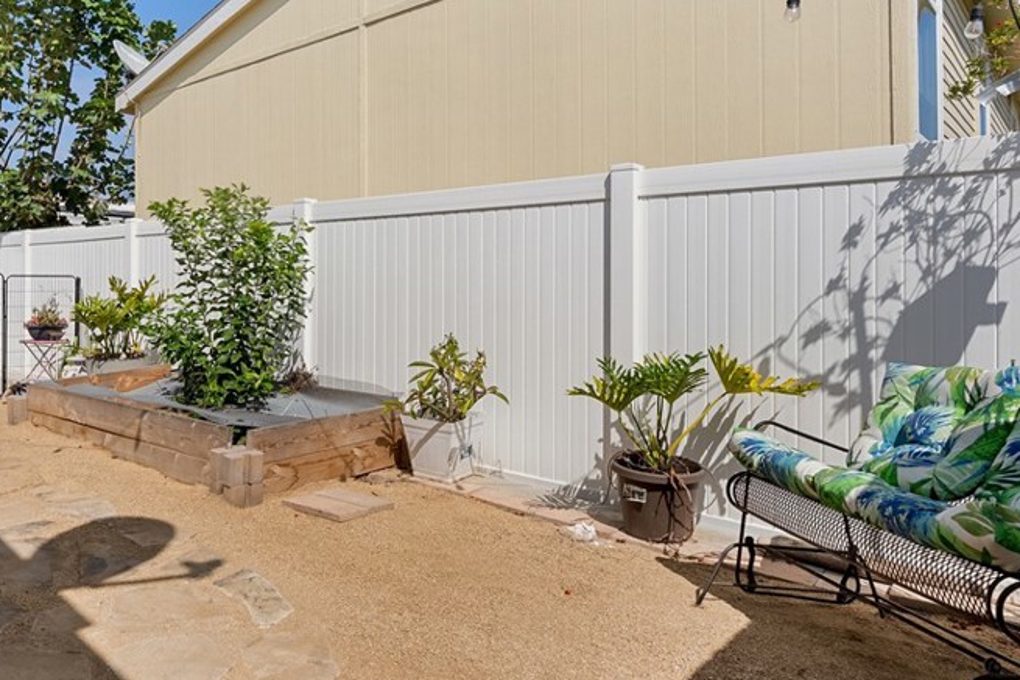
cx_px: 305
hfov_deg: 68.6
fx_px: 708
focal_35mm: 25
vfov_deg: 51.2
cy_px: 306
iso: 320
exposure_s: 1/320
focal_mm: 16
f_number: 9
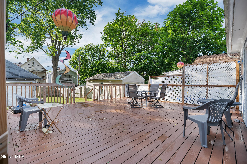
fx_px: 110
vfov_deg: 73.8
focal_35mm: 16
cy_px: 82
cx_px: 124
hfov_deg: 96.7
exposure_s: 1/640
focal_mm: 16
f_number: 4
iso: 250
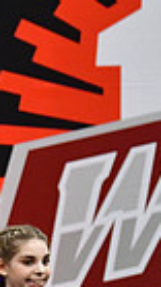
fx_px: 6204
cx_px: -386
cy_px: 280
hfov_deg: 1.5
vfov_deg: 2.6
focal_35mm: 816
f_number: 3.5
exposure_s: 1/500
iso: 5000
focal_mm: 125
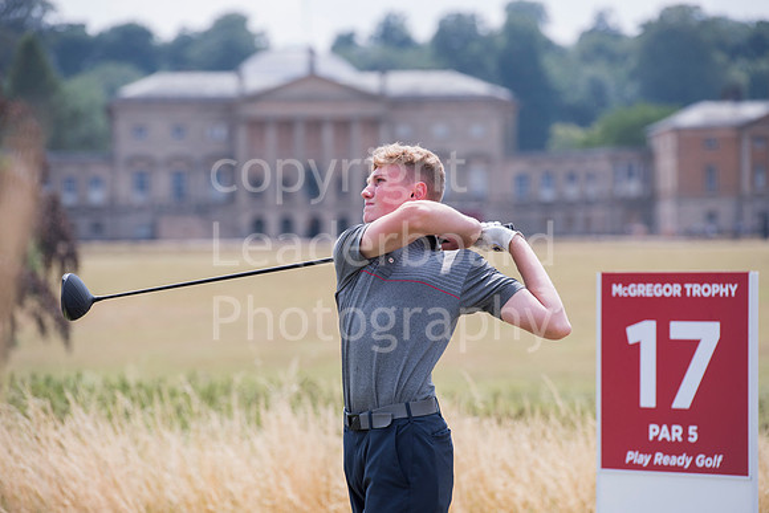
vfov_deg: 6.9
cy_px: 256
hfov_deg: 10.3
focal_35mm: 200
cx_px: 384
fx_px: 4273
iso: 400
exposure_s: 1/1600
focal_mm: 200
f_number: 5.6
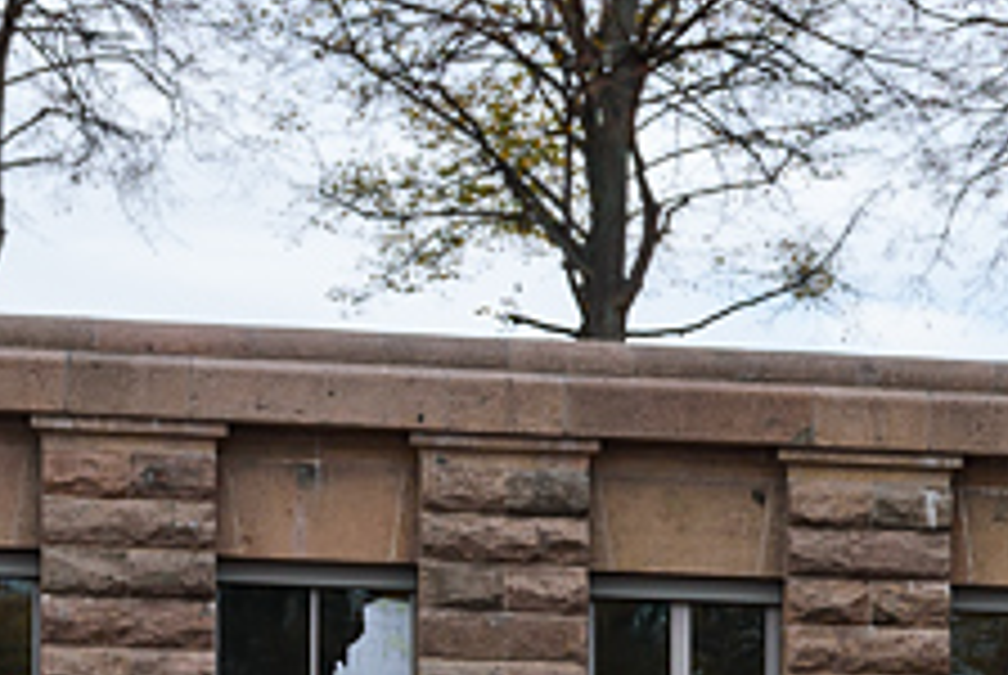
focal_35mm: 249
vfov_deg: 5.4
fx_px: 6972
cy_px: 1341
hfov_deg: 7.8
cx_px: 2142
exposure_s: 1/200
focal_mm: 31
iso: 140
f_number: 8
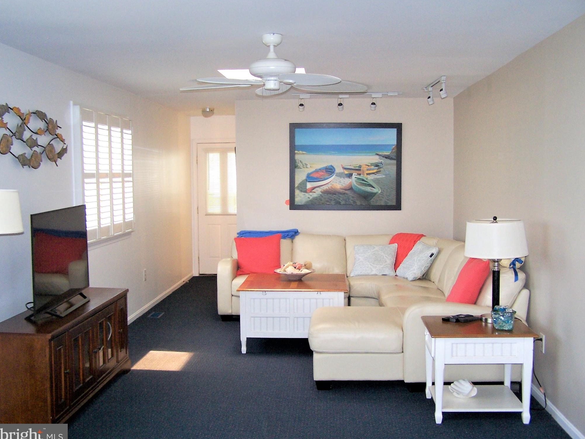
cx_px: 295
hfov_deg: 47.9
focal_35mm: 39
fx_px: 659
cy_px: 222
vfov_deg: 36.8
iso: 140
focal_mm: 6.3
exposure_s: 1/60
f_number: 2.8
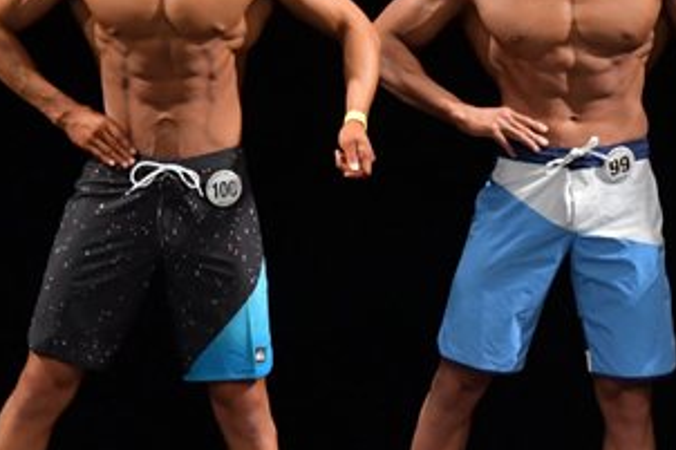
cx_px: 536
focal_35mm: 693
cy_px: 224
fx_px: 13005
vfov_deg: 2.0
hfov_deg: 3.0
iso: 3200
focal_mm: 180
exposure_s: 1/400
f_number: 5.6
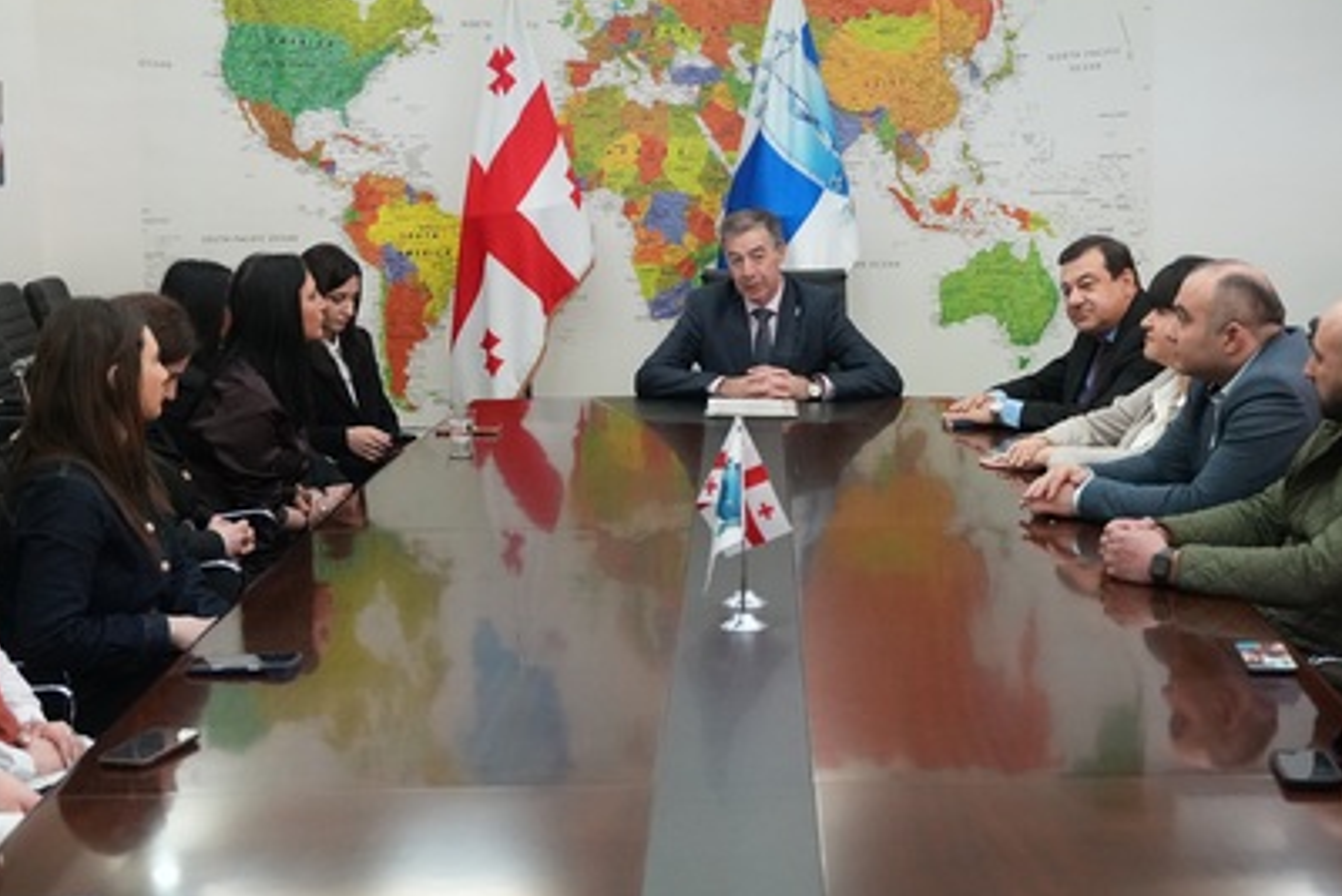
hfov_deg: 31.4
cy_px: 374
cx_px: 835
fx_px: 2379
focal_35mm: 64
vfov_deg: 21.3
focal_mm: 31.9
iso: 6400
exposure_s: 1/320
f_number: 2.8
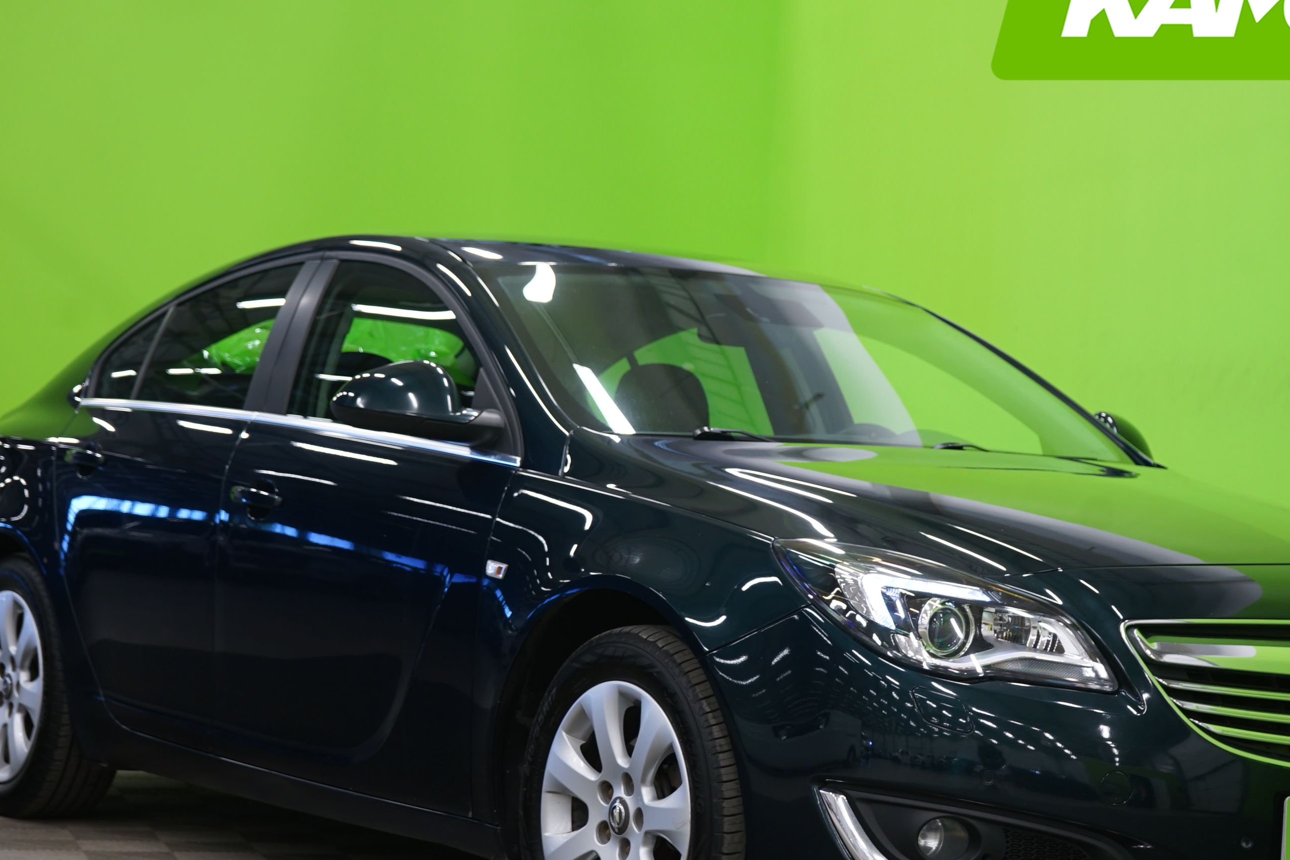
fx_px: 3010
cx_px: 743
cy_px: 505
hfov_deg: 24.2
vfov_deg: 16.3
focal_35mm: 84
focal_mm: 55
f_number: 5
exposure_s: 1/8
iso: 400
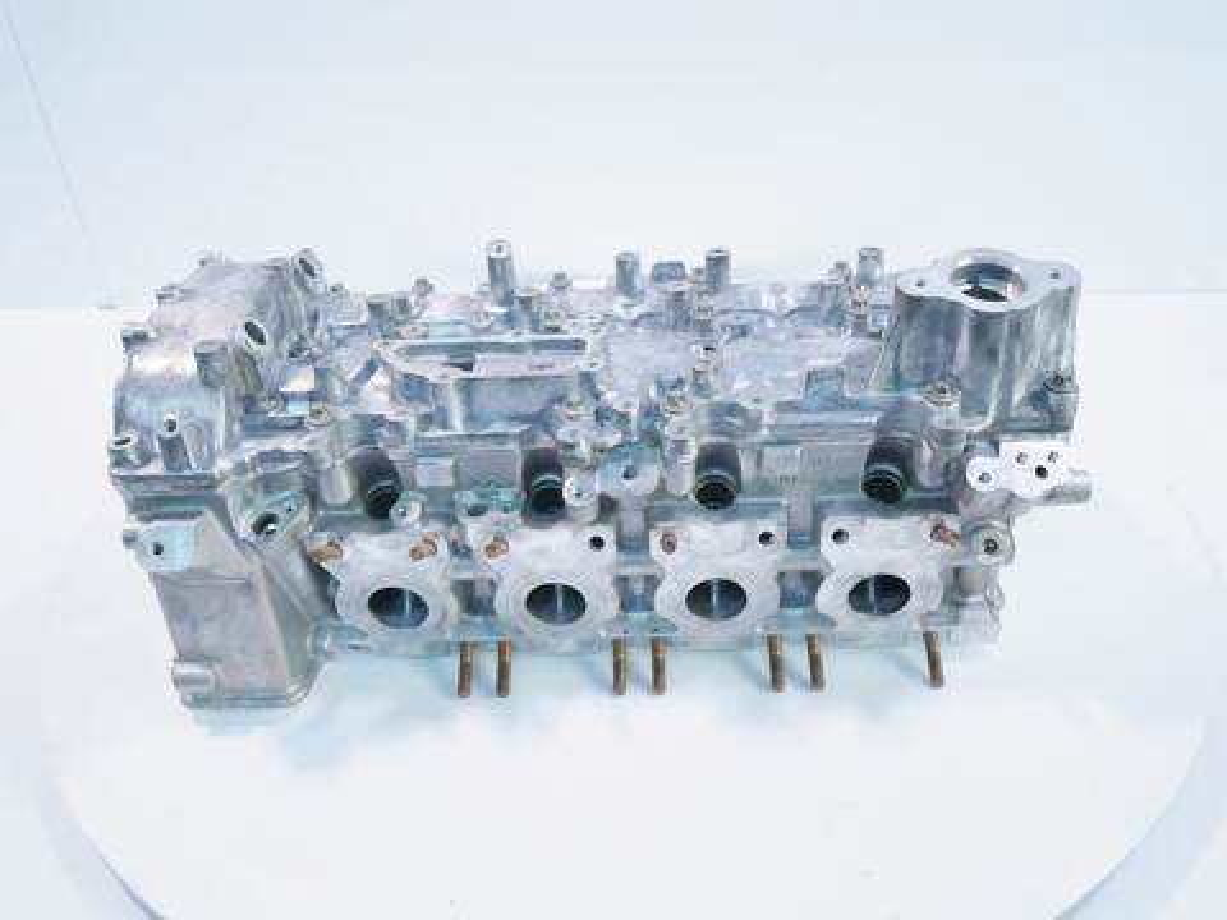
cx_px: 614
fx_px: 1063
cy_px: 460
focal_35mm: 30
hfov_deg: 60.0
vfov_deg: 46.8
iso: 320
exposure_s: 1/60
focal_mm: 15
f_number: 3.7
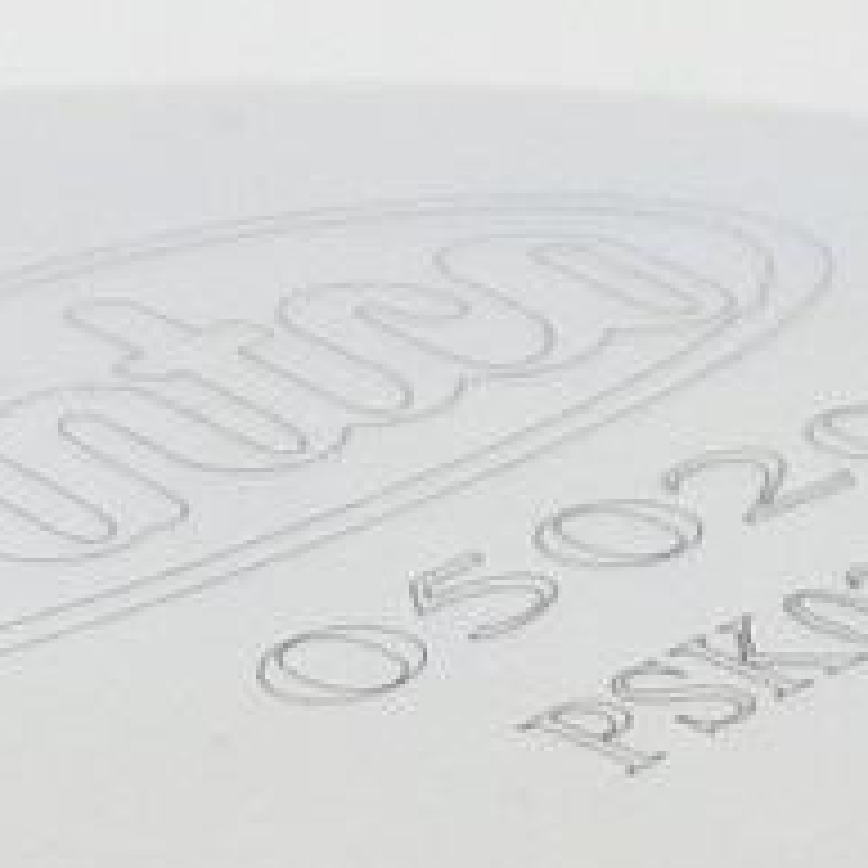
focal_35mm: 442
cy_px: 2069
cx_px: 272
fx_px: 12539
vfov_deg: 3.9
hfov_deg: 4.0
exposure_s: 1/125
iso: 720
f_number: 4.8
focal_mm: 21
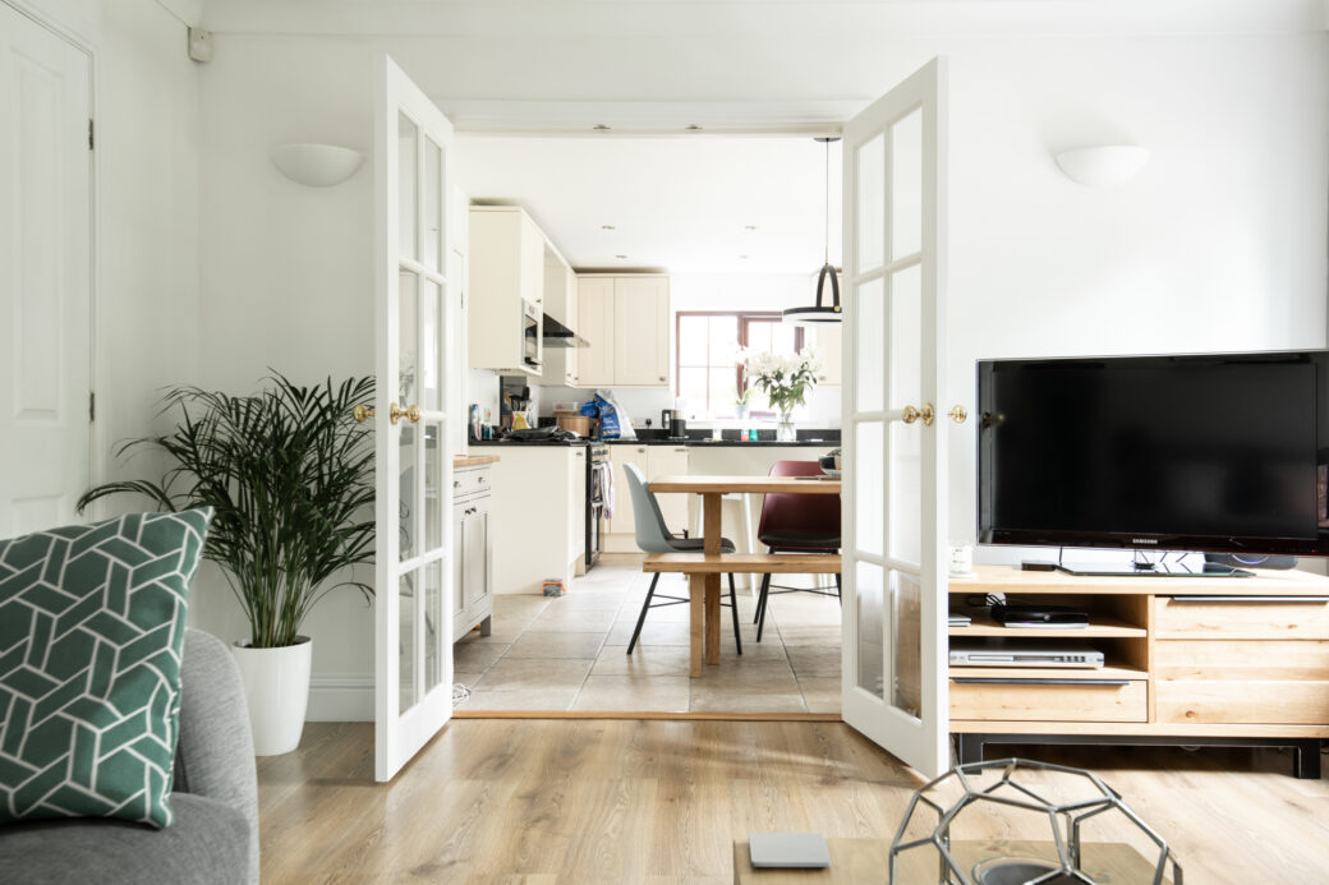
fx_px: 1107
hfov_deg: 61.9
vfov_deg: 43.6
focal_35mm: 30
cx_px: 664
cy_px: 442
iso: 200
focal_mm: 30
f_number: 8
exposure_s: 1.3
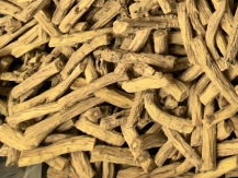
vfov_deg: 22.3
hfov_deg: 30.9
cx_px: 309
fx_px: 330
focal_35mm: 48
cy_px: -117
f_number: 2.2
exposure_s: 3
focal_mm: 1.95
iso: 200
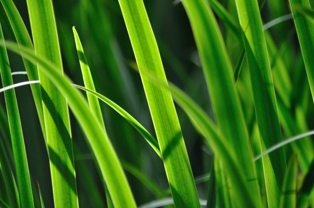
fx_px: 2875
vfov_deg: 4.2
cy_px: 104
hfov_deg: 6.3
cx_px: 157
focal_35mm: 330
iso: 800
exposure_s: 1/640
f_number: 4.8
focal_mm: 220
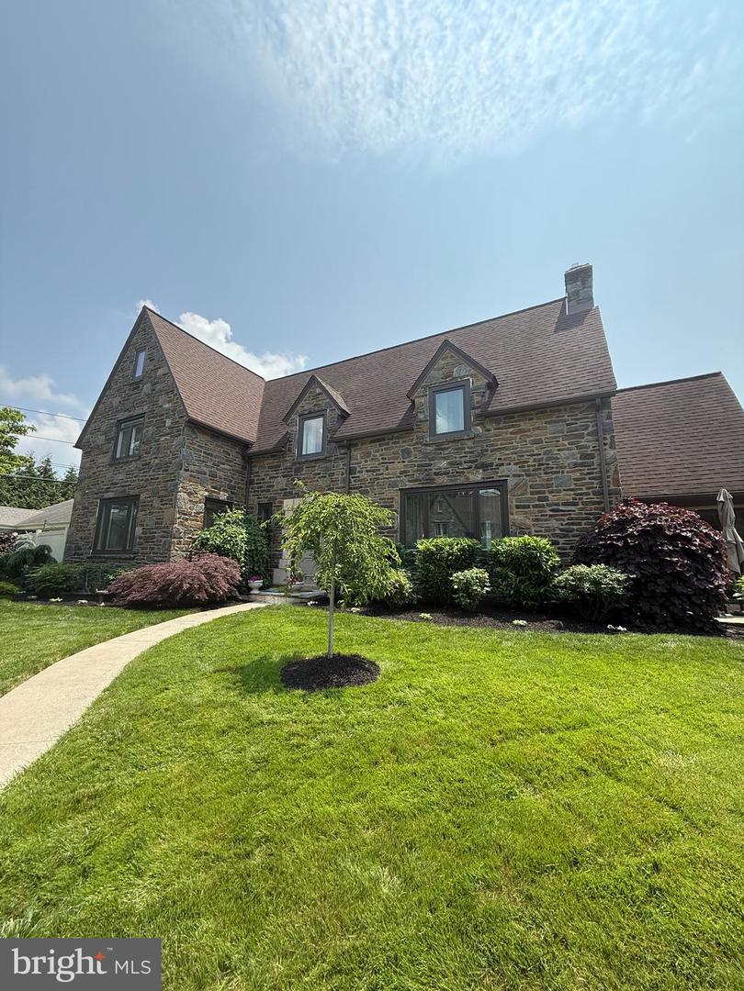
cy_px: 496
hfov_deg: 85.7
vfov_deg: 102.1
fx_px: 401
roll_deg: -1.7
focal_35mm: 14
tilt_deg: +10.0
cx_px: 372
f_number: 2.2
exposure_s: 1/1285
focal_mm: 2.22
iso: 64
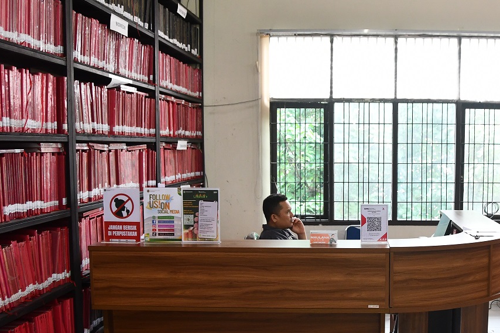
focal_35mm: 44
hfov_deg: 43.3
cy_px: 205
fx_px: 611
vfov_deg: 30.4
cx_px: 366
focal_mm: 18
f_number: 3.5
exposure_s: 1/30
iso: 1250
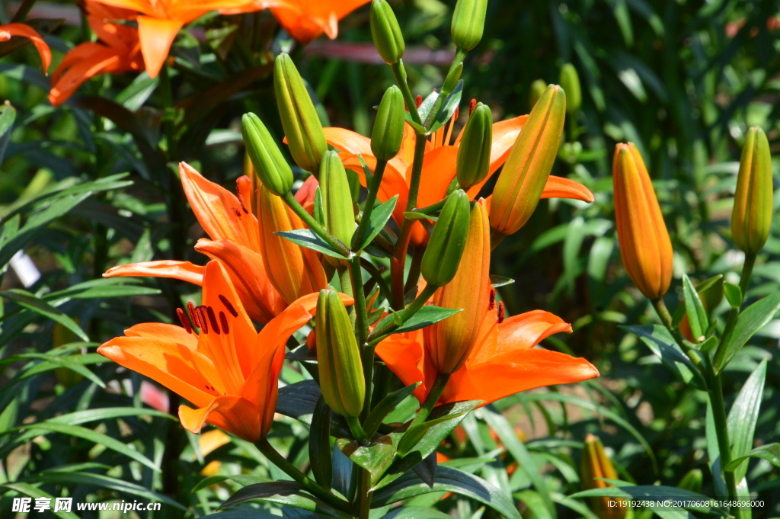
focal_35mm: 292
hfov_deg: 7.0
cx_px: 390
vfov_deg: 4.7
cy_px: 260
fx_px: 6332
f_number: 20
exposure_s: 1/250
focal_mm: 195
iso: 1000
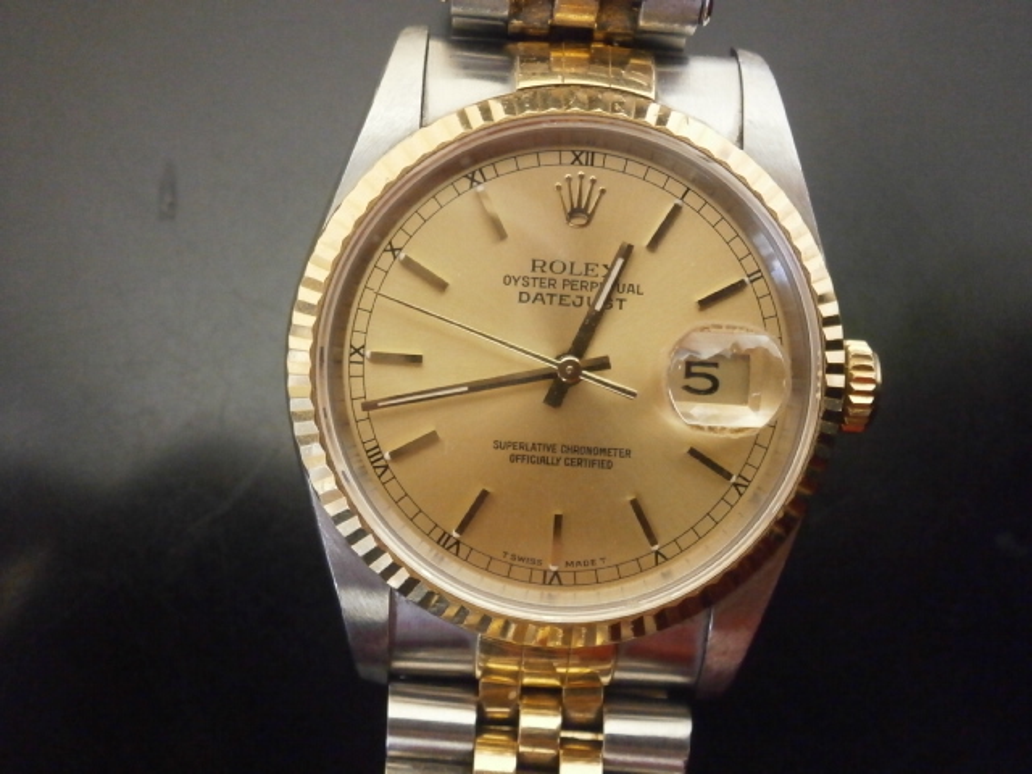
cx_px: 516
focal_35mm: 47
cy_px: 387
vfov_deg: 30.9
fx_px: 1401
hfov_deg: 40.4
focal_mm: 8.3
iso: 800
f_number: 3.4
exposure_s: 1/40
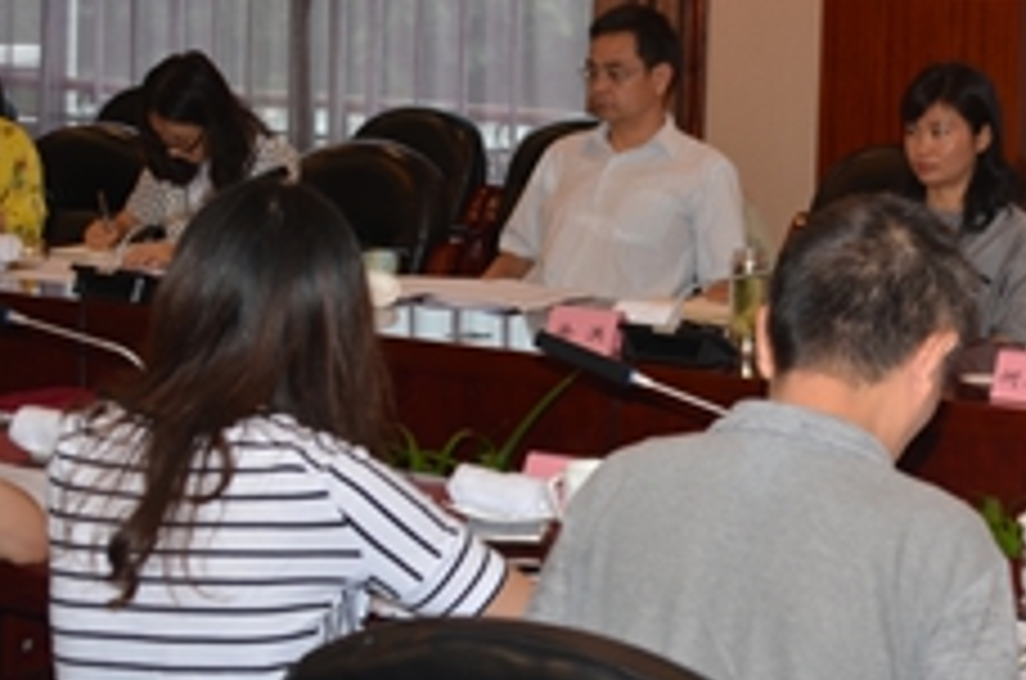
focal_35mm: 92
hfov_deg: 21.5
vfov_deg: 14.7
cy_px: 88
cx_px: 999
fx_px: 2616
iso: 100
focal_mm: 28
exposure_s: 1/60
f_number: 3.5
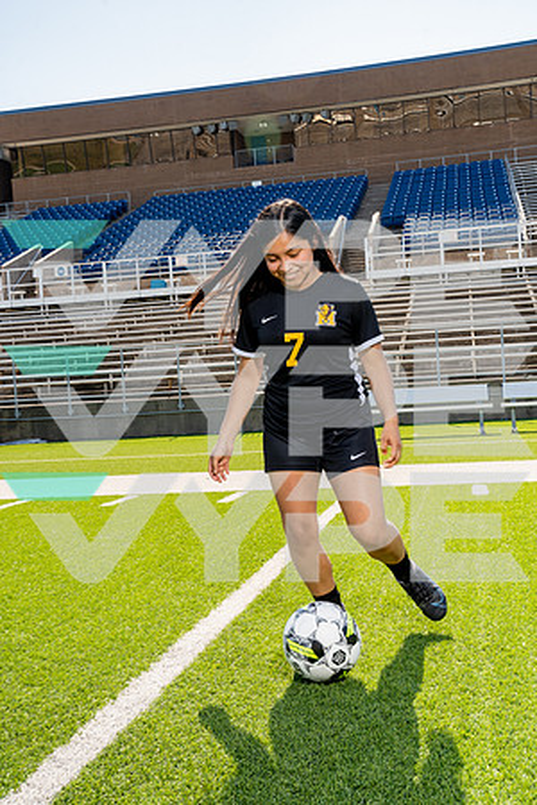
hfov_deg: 32.6
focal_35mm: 41
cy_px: 402
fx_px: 917
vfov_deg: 47.4
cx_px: 268
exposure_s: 1/250
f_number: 11
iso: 320
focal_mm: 41
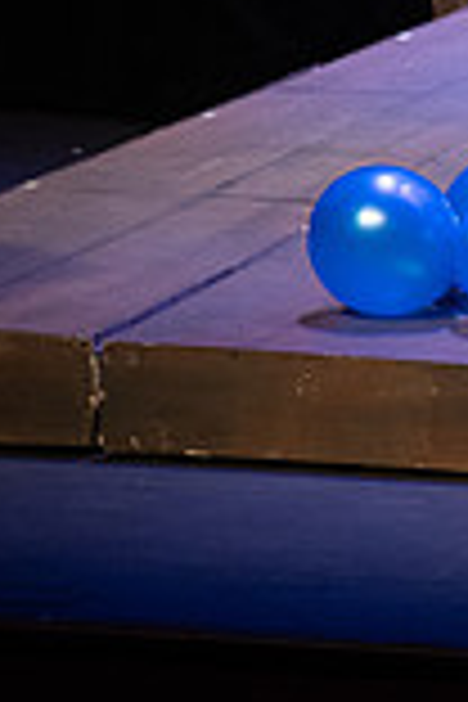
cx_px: 1197
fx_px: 23164
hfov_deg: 1.2
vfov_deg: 1.7
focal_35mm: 1188
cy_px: -104
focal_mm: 320
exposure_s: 1/160
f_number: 6.3
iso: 3600
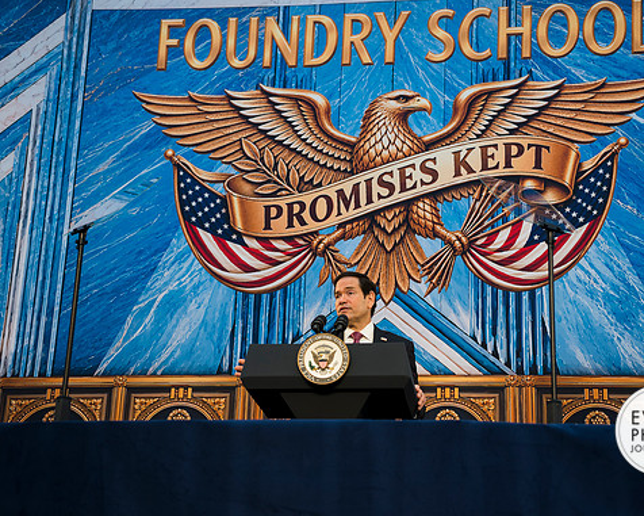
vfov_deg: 23.9
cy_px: 258
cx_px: 360
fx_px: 1220
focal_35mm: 64
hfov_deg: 29.5
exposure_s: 1/200
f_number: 2.8
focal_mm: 56
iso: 220
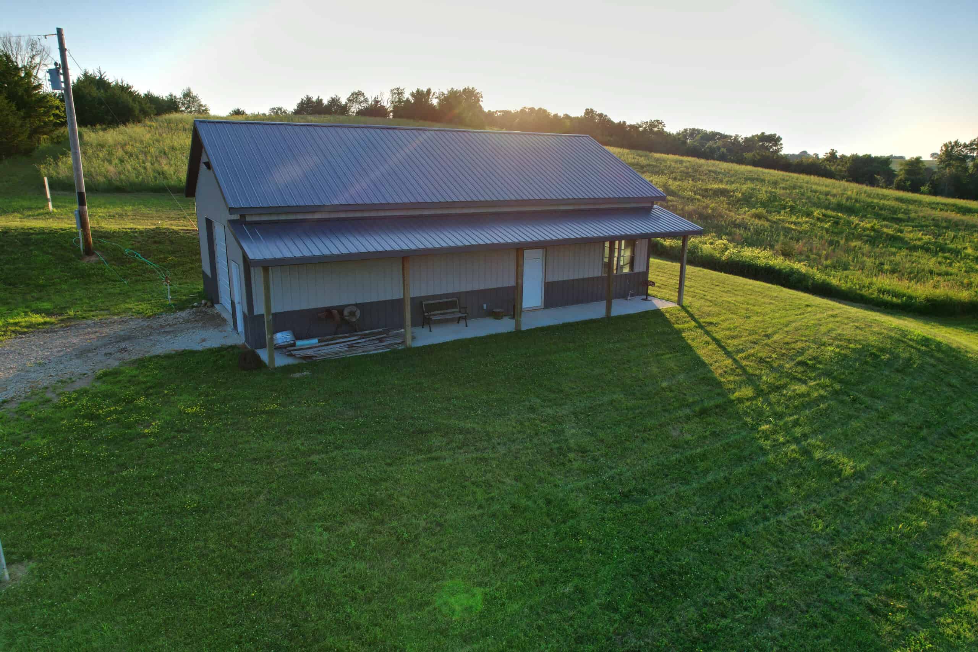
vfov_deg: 57.2
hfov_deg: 78.6
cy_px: 326
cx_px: 489
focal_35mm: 22
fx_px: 598
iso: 100
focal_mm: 8.4
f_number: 2.8
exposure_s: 1/1000
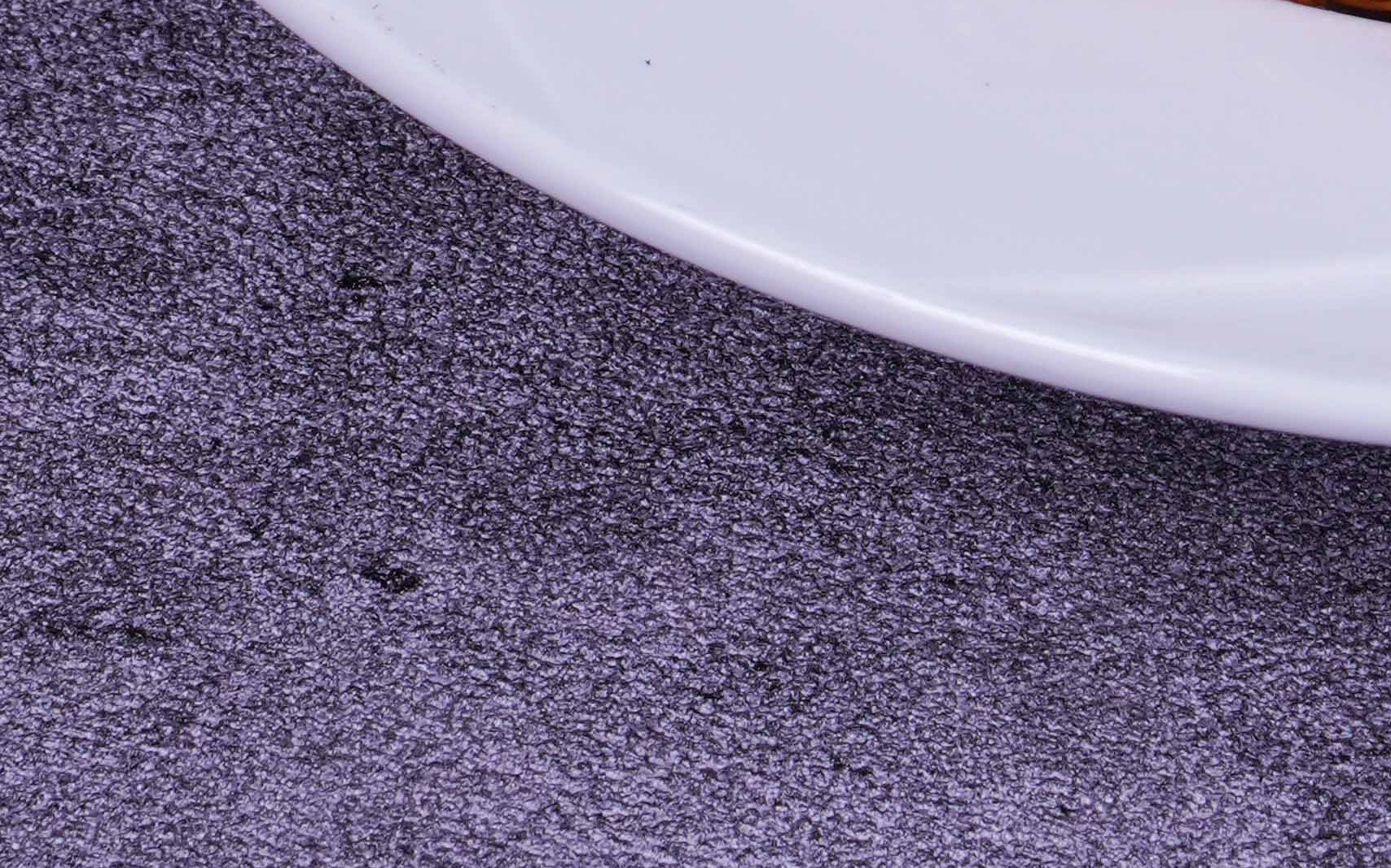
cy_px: -758
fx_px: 14252
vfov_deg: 3.5
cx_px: 1661
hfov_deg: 5.6
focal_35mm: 376
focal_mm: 70
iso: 125
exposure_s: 1/100
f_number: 11
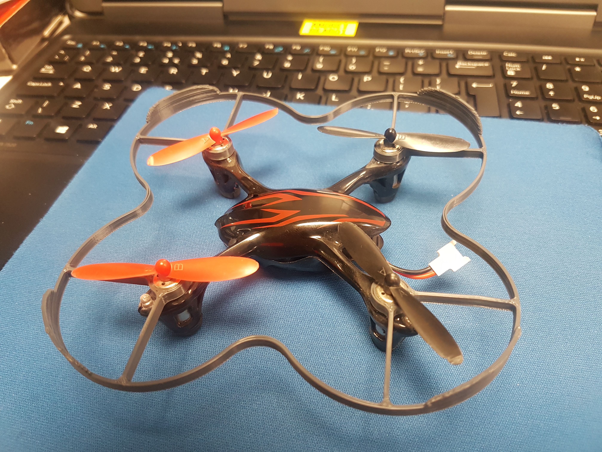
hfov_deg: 67.3
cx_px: 301
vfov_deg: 53.1
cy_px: 226
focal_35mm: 26
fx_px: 452
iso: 160
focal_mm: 4.2
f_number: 1.7
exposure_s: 1/33
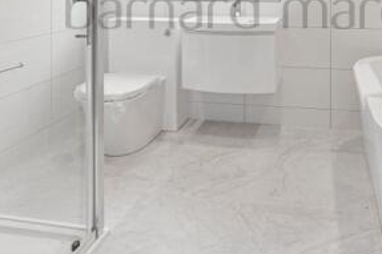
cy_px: -23
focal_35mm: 32
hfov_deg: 57.5
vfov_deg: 35.4
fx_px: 339
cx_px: 253
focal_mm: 14
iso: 200
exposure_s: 1/3
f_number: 16
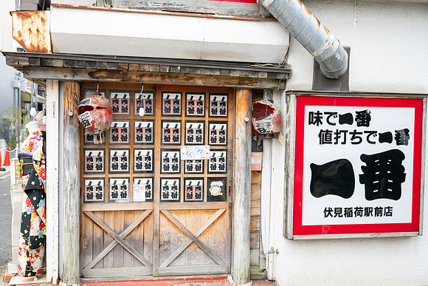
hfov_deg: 47.4
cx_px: 214
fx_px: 488
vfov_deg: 32.6
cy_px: 143
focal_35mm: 41
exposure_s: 1/400
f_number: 4
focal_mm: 41
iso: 500
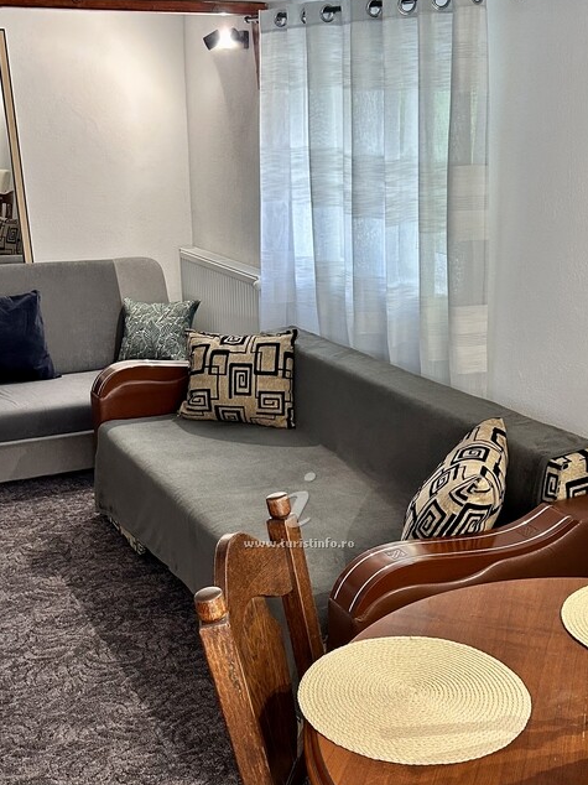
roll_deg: -0.3
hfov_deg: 34.3
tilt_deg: -24.2
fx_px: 952
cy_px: 519
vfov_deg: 44.2
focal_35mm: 42
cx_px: 309
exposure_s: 1/61
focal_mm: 5.7
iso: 125
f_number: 1.5
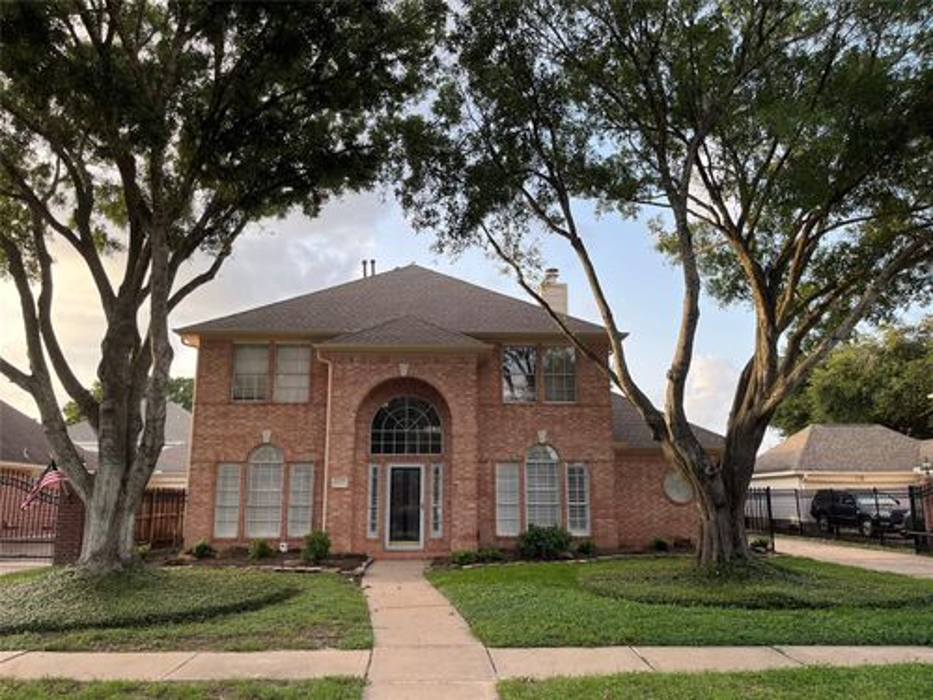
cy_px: 350
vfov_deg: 53.1
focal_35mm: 26
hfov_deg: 67.3
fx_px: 701
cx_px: 466
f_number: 1.6
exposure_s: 1/390
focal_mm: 5.1
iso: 50
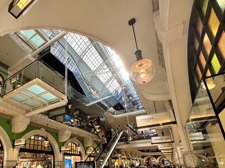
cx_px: 73
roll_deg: +0.2
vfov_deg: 60.8
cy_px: 120
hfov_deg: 76.2
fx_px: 136
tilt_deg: +18.8
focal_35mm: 21
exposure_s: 1/100
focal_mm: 2.22
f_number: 2.2
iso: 160
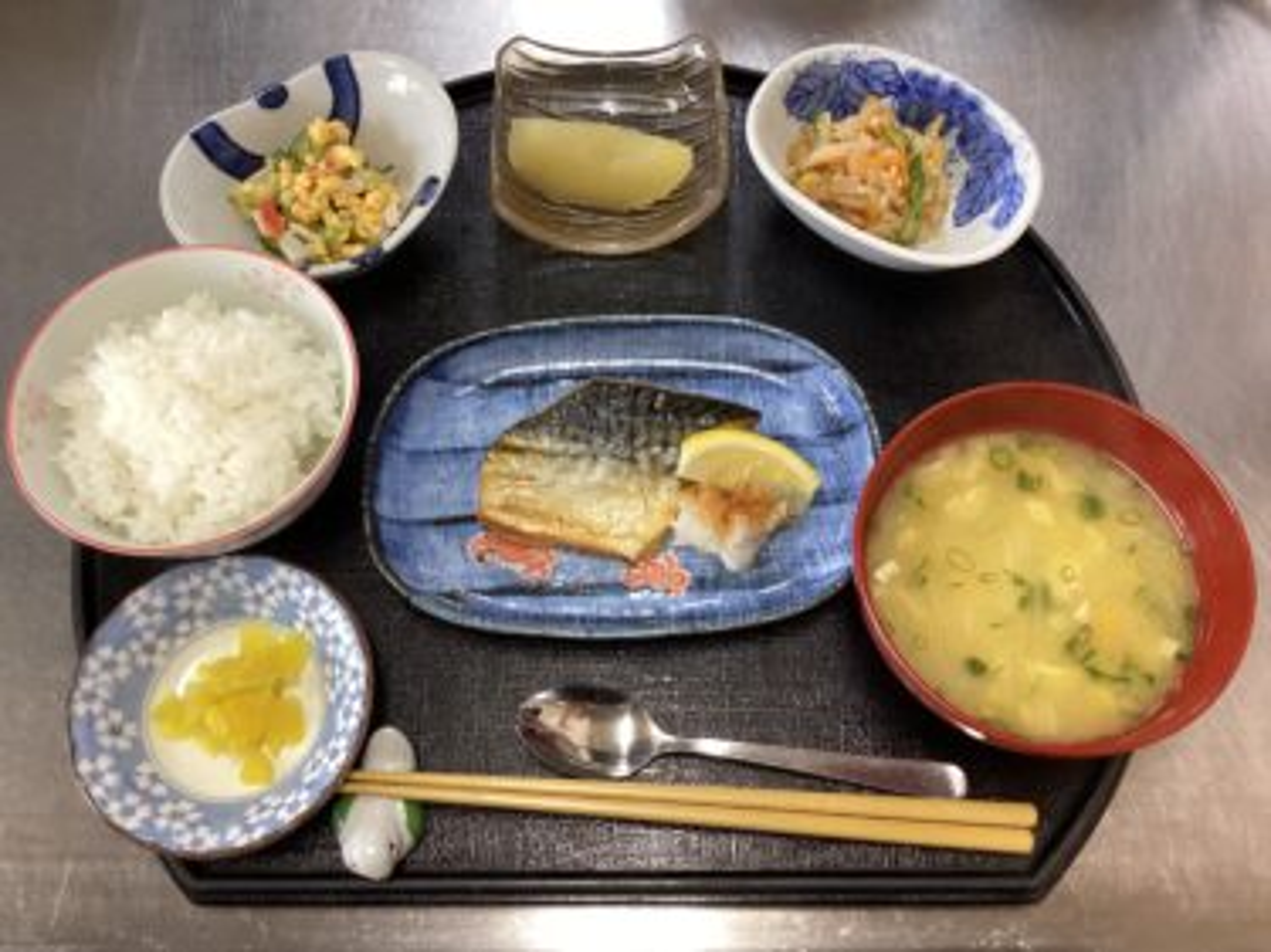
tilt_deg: -67.6
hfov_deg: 58.4
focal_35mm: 31
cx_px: 636
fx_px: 1138
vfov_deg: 45.4
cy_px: 476
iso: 160
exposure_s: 1/60
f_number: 2.4
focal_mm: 3.3
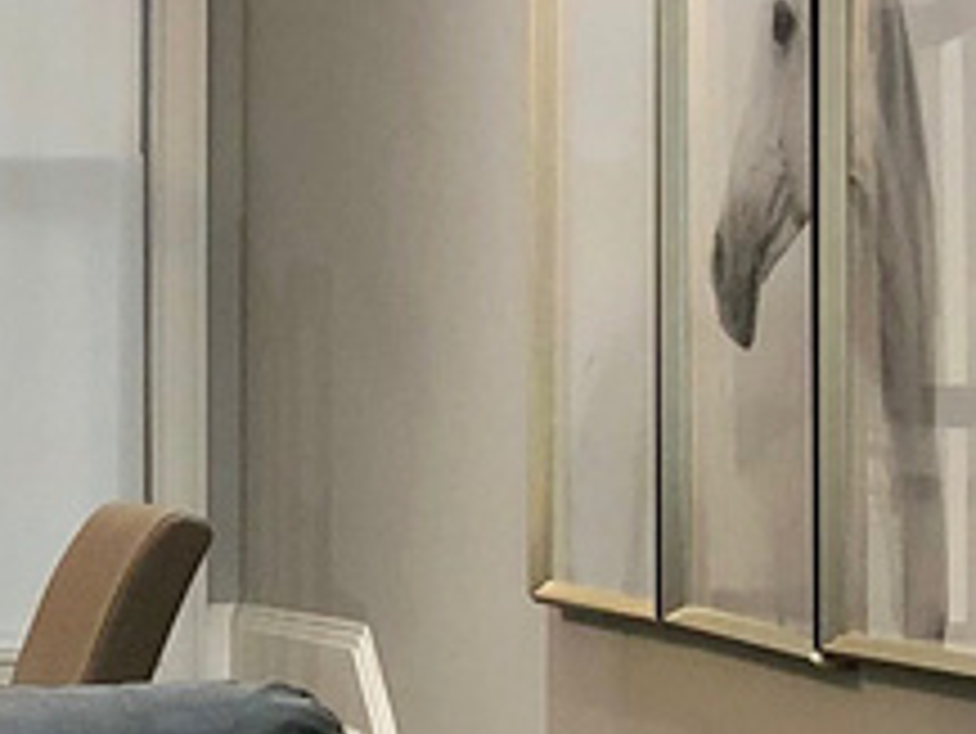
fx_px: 4965
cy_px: 279
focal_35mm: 176
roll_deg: -1.1
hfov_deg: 10.5
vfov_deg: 8.4
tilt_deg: +1.3
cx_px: -834
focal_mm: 3.99
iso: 50
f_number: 1.8
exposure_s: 1/15
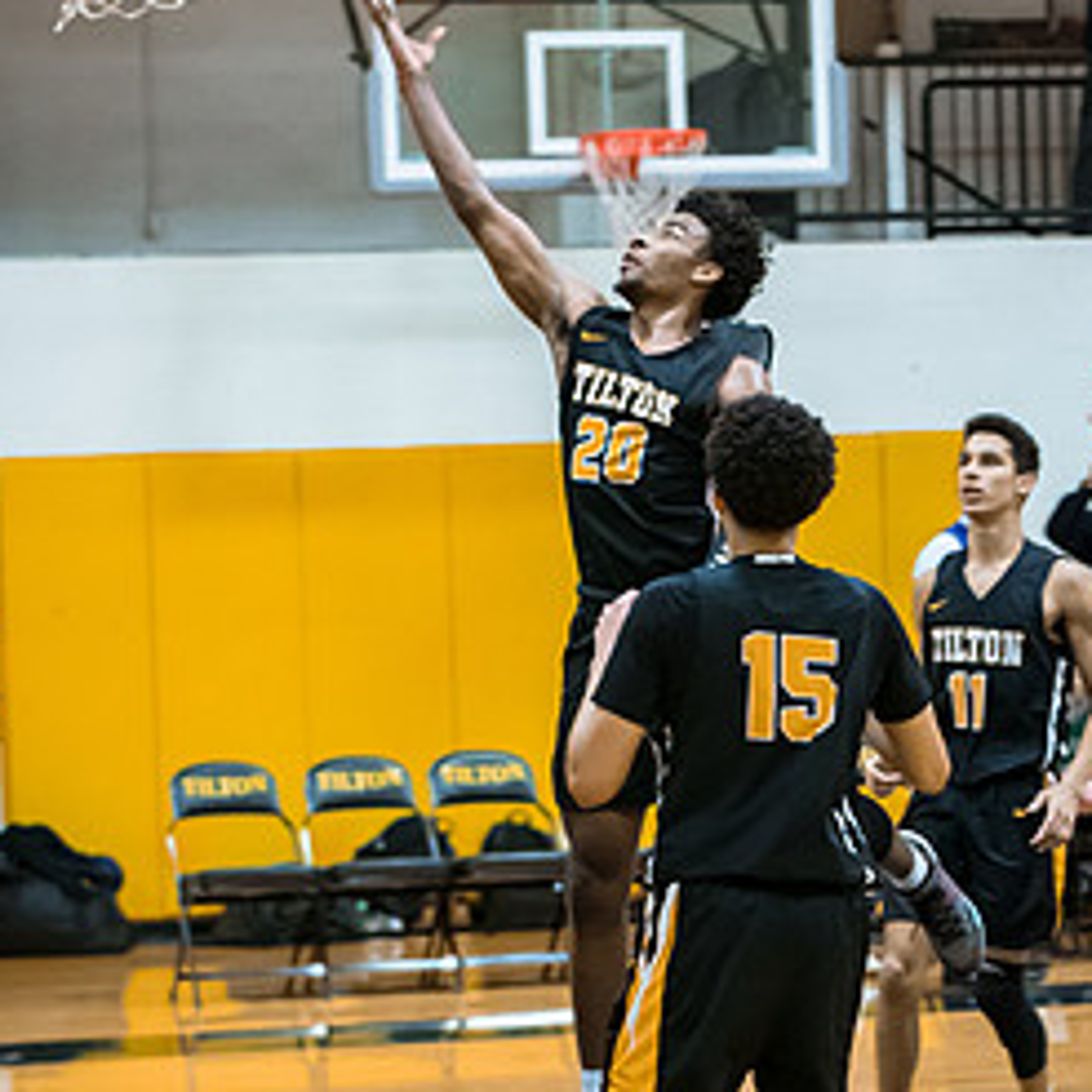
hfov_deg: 9.6
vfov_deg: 9.6
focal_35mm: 182
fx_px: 6496
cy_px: 577
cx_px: 573
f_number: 2.8
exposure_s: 1/400
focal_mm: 78
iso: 3200
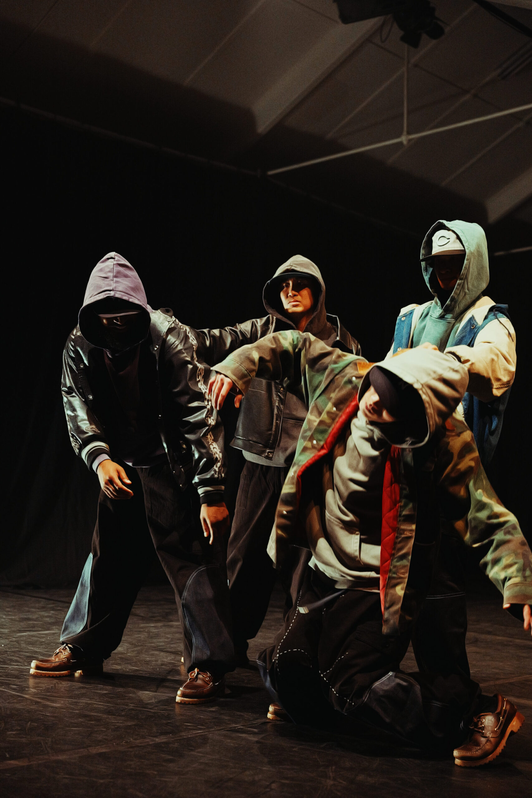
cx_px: 266
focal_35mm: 49
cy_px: 399
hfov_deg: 27.5
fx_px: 1086
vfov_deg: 40.3
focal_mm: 49
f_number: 2.8
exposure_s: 1/200
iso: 10000
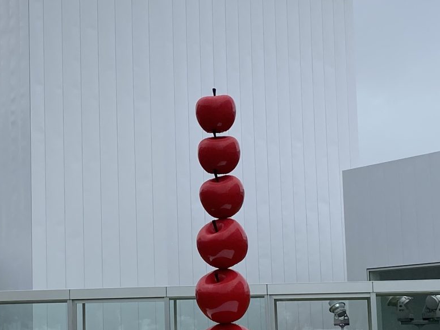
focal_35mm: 86
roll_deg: +0.7
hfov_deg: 22.5
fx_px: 1093
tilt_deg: +5.1
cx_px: 103
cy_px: 214
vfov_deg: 17.1
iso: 32
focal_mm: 4.25
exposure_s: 1/2463
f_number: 1.8
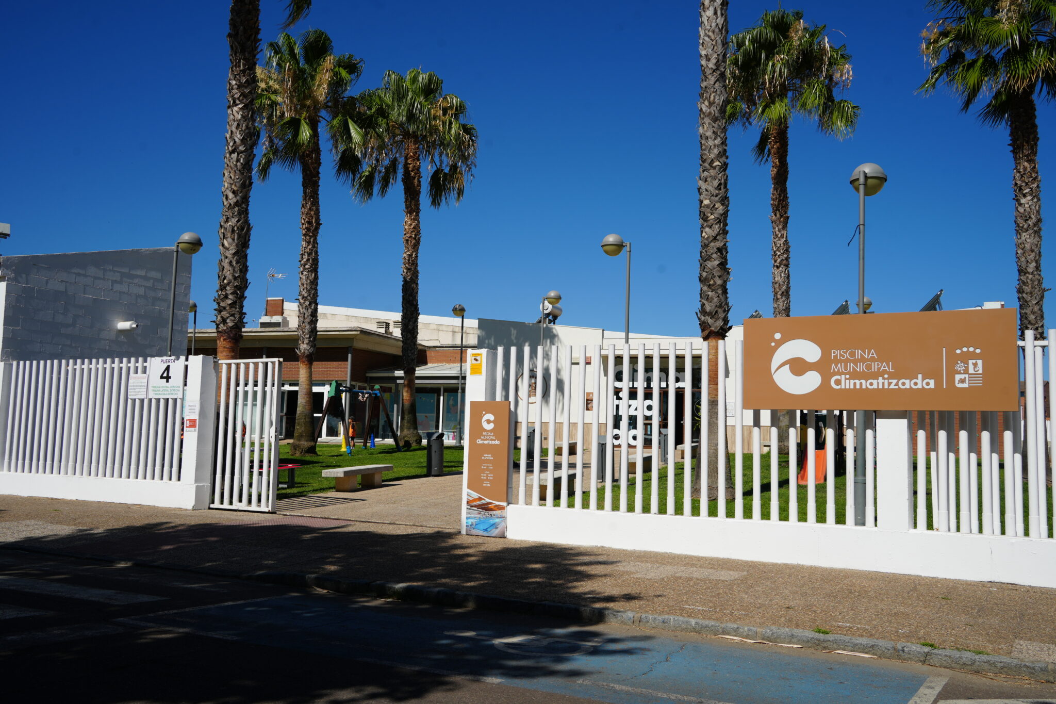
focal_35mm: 33
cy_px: 352
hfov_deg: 57.2
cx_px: 528
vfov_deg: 40.0
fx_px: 968
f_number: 10
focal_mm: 33
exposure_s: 1/320
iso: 100
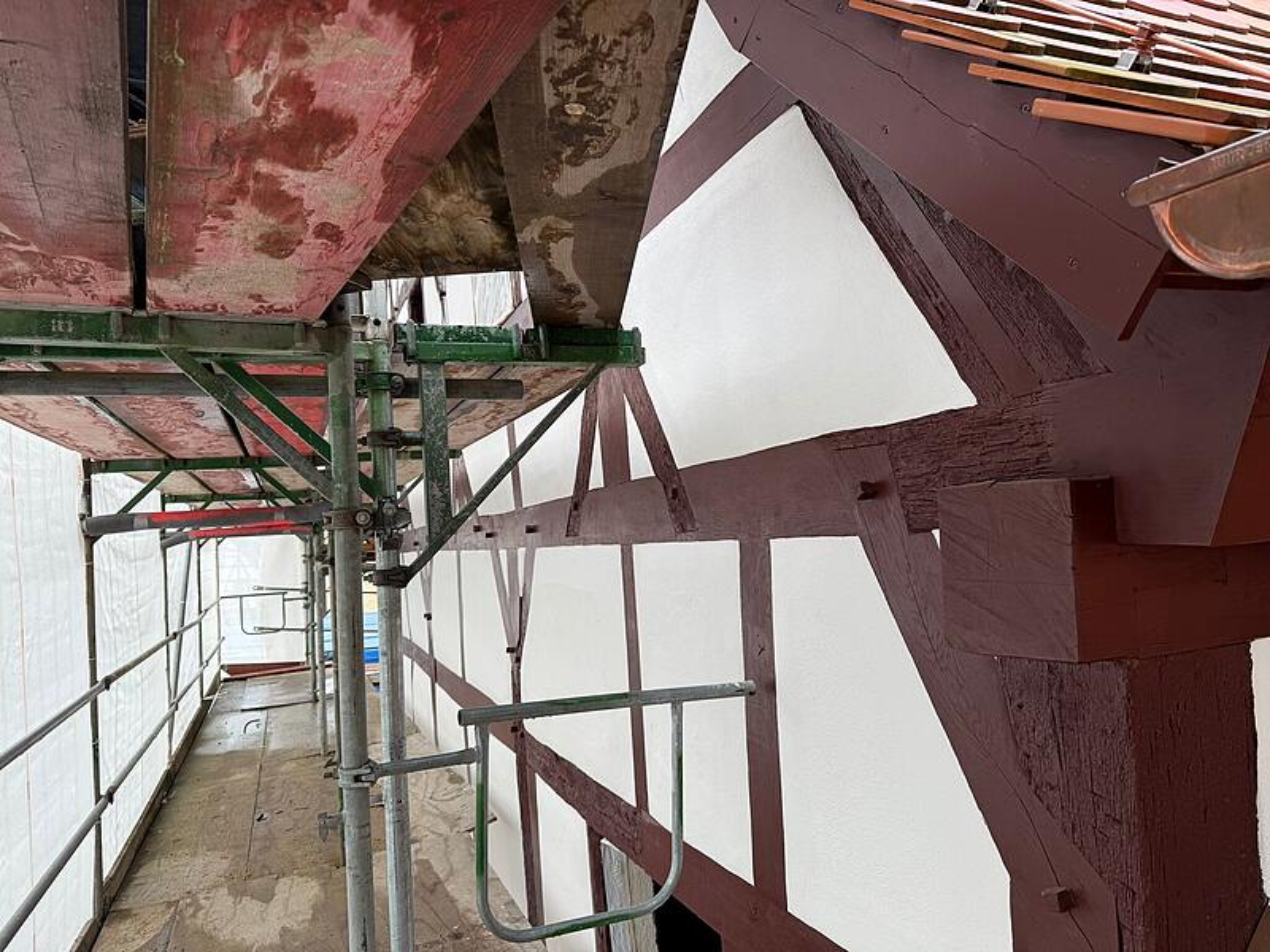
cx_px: 635
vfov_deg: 56.8
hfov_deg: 71.6
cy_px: 476
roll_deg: +3.1
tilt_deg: +2.0
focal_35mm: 24
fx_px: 881
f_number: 1.78
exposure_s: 1/307
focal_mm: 6.76
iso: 80
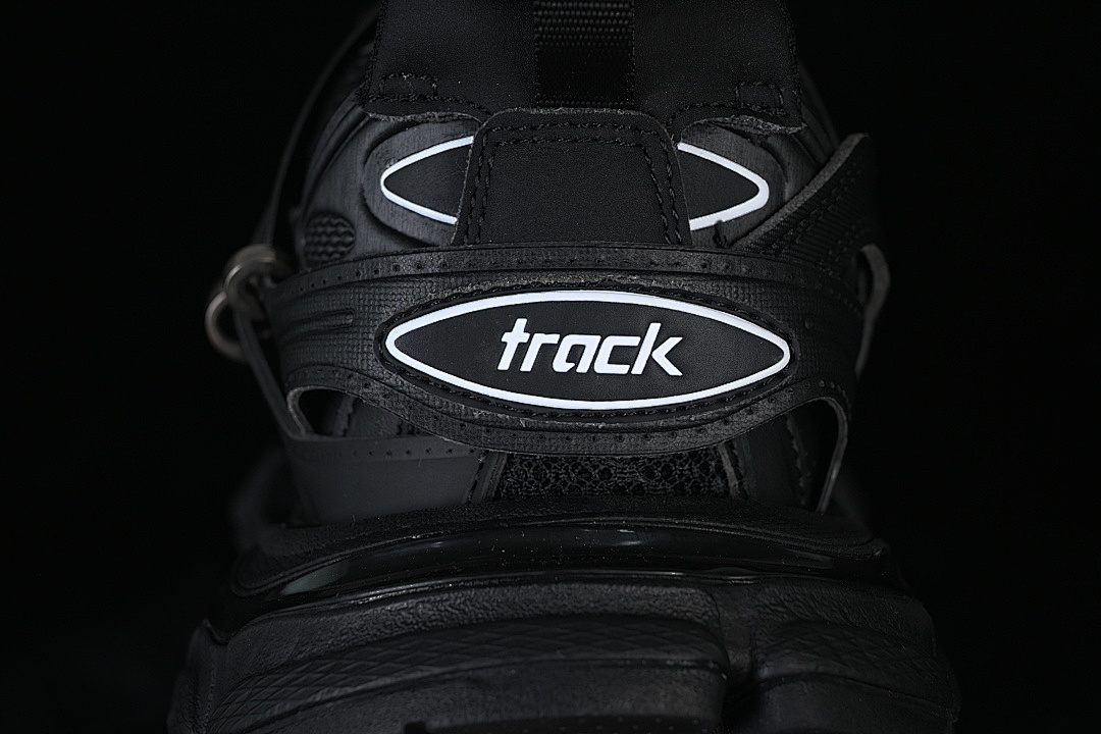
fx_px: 2294
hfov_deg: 27.0
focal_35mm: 75
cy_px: 367
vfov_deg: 18.2
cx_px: 550
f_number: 6.3
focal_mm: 50
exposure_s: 1/60
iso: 160
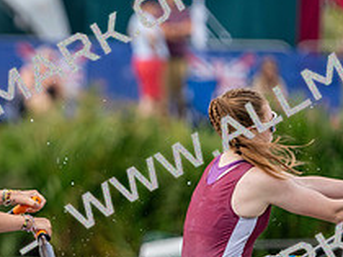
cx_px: -54
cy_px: 256
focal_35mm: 1290
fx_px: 12768
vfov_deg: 1.2
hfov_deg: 1.5
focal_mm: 485
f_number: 6.3
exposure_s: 1/1600
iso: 500
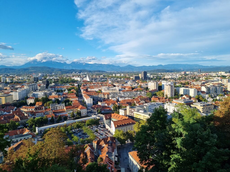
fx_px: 173
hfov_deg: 67.3
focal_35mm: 26
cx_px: 115
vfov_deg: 53.1
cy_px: 86
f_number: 1.8
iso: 50
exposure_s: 1/1736
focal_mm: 5.4
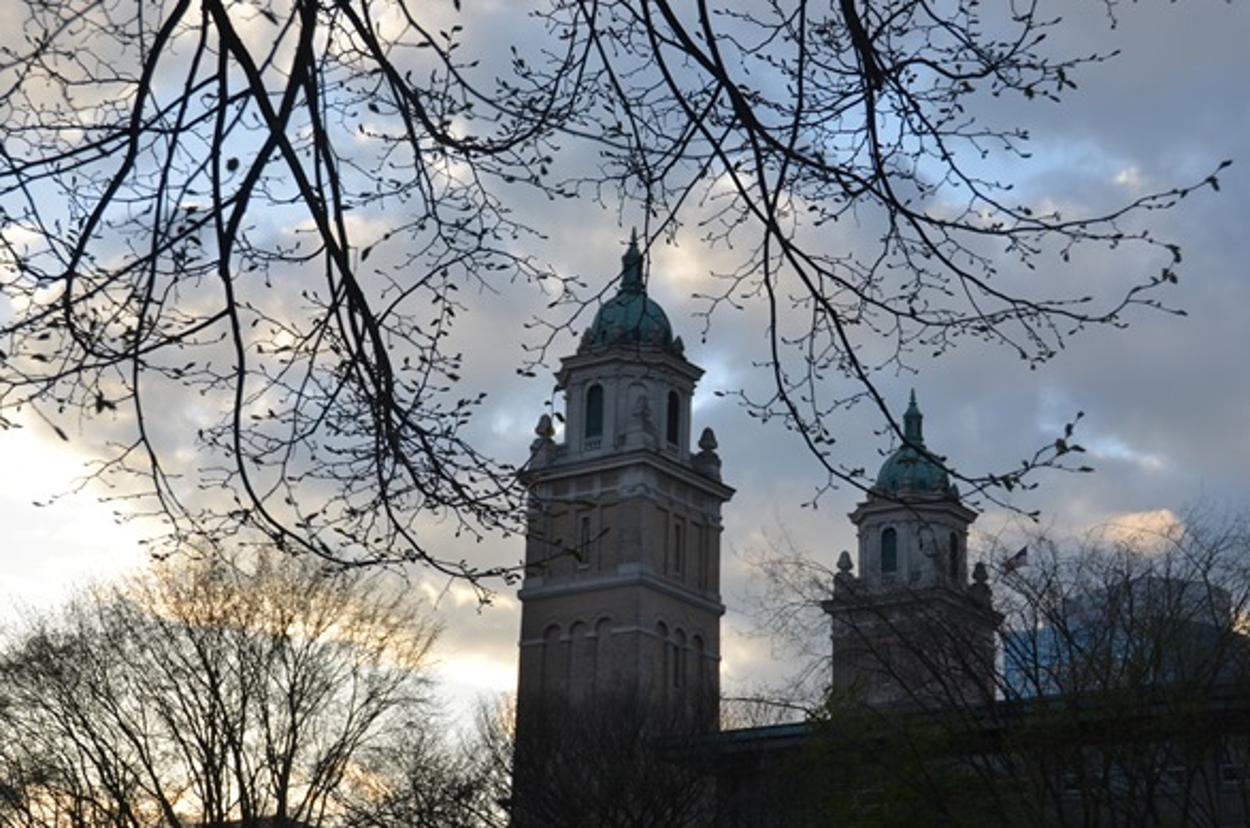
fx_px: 2495
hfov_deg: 28.1
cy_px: 449
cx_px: 628
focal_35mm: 72
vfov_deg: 18.8
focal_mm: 44
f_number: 8
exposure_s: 1/250
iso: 160
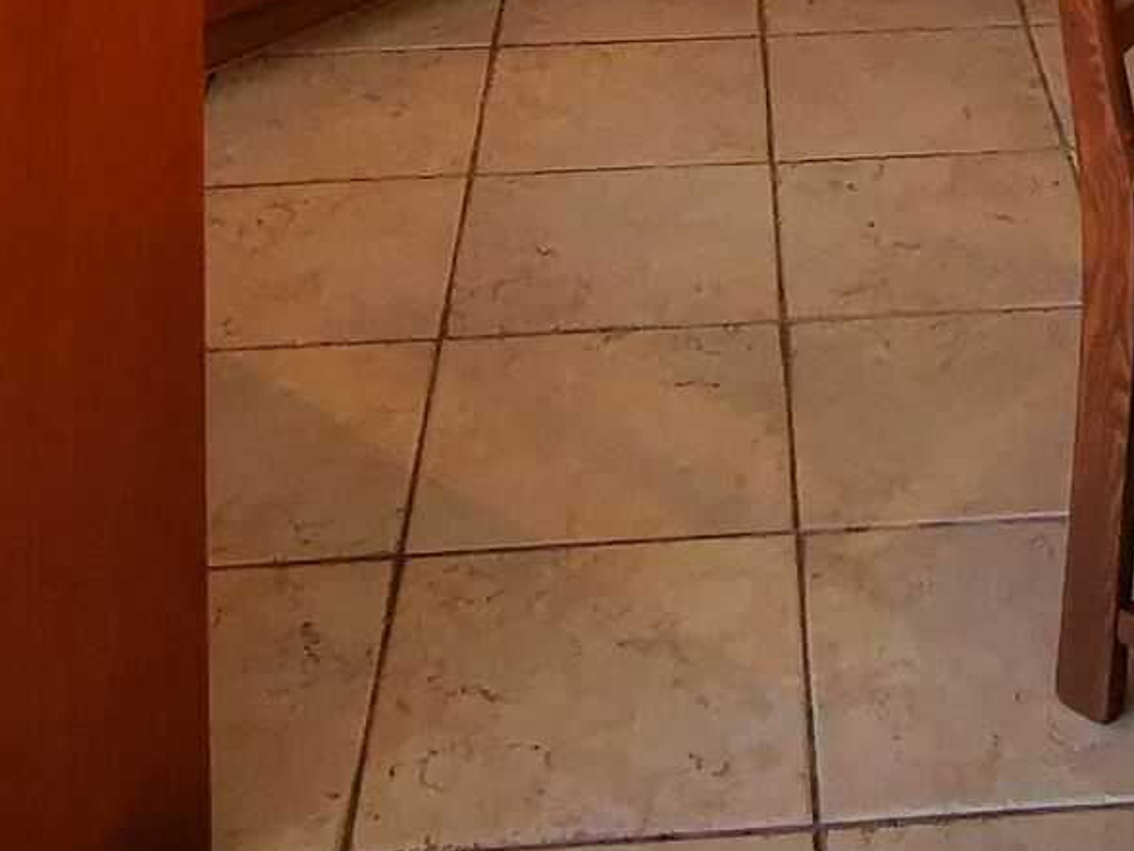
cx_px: 920
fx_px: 2490
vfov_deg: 15.3
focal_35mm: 76
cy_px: -894
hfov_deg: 25.2
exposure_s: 1/50
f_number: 2.2
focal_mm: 2.35
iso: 160
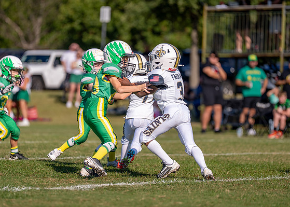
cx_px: 136
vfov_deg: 5.6
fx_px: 2100
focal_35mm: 255
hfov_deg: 7.9
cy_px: 98
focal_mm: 200
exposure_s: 1/6400
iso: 250
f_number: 2.8
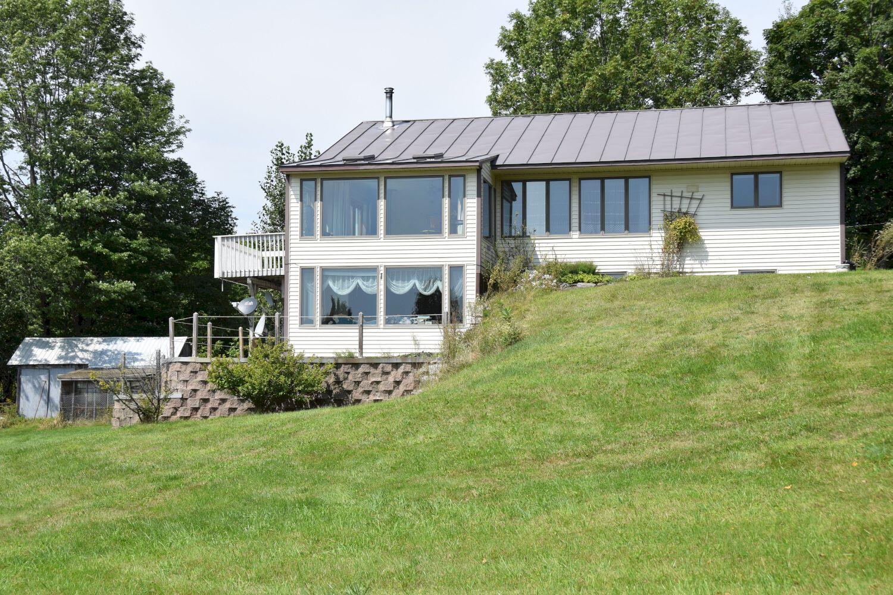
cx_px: 446
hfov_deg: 37.9
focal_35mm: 52
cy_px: 298
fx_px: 1302
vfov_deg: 25.8
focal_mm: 35
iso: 200
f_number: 10
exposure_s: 1/400
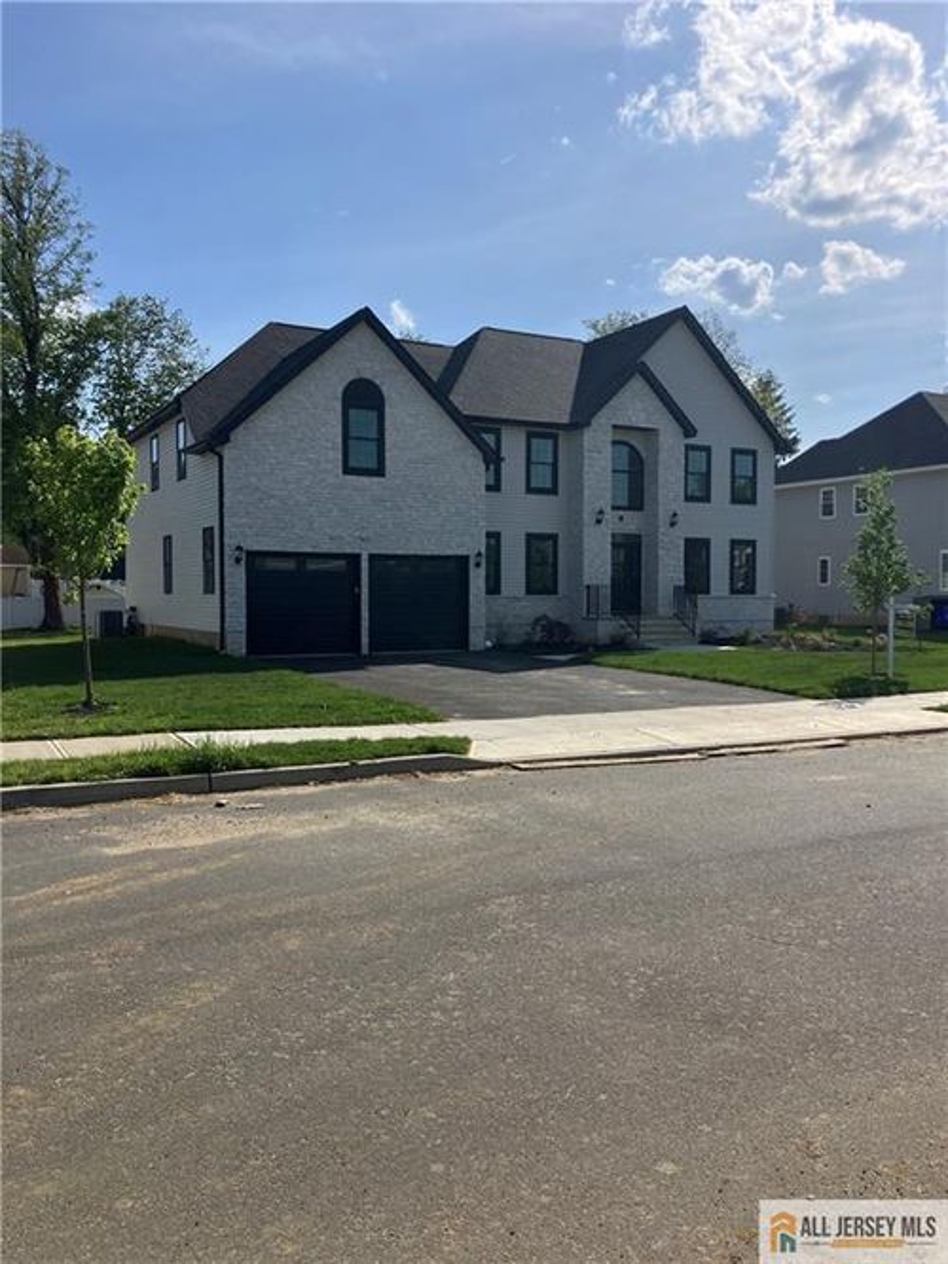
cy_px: 632
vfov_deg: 63.5
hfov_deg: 49.7
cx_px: 474
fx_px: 1023
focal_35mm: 28
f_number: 1.8
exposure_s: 1/3745
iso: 32
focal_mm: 3.99
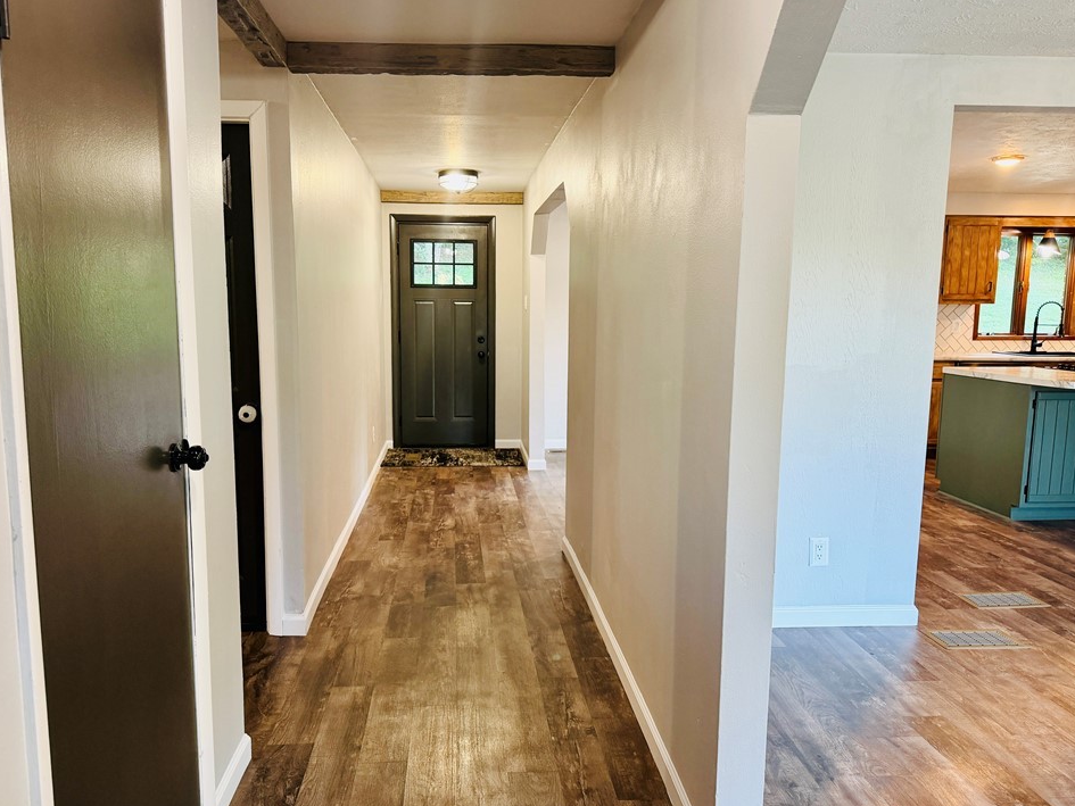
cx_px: 504
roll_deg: +0.2
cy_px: 417
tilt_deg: -7.7
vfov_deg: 53.1
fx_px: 808
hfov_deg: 67.2
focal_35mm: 26
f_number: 1.78
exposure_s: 1/60
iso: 200
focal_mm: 6.76
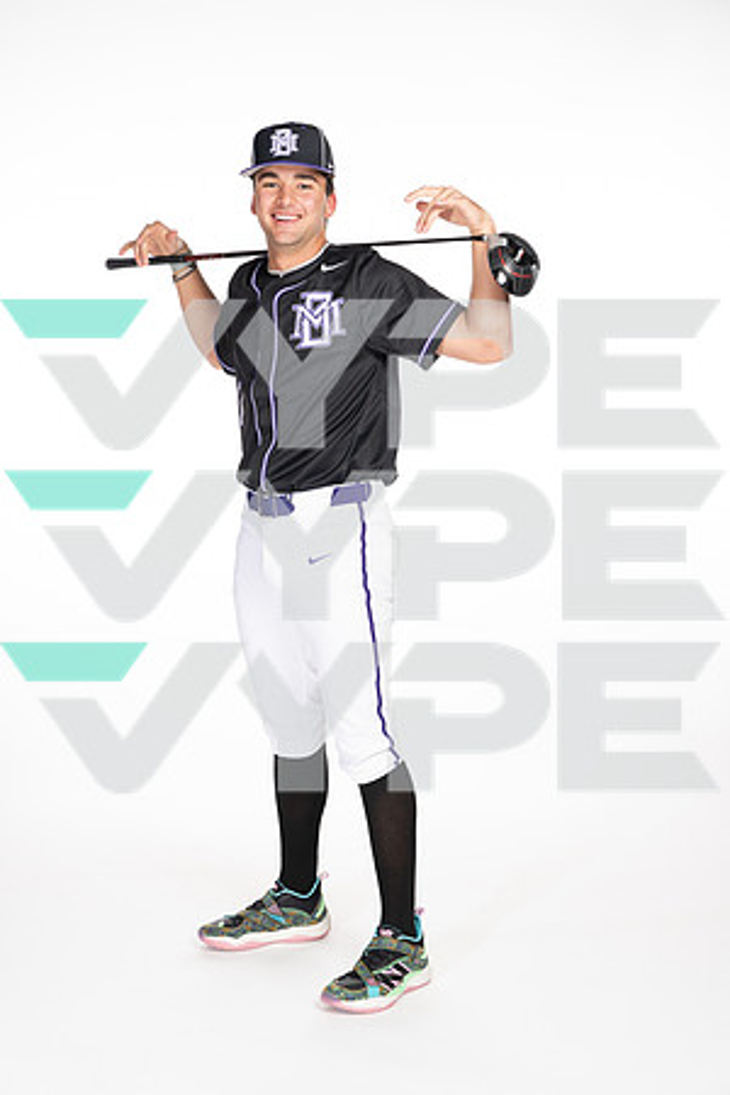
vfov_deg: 38.2
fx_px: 1582
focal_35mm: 52
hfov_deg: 26.0
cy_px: 548
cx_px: 365
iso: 250
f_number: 5.6
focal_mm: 52
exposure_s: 1/250
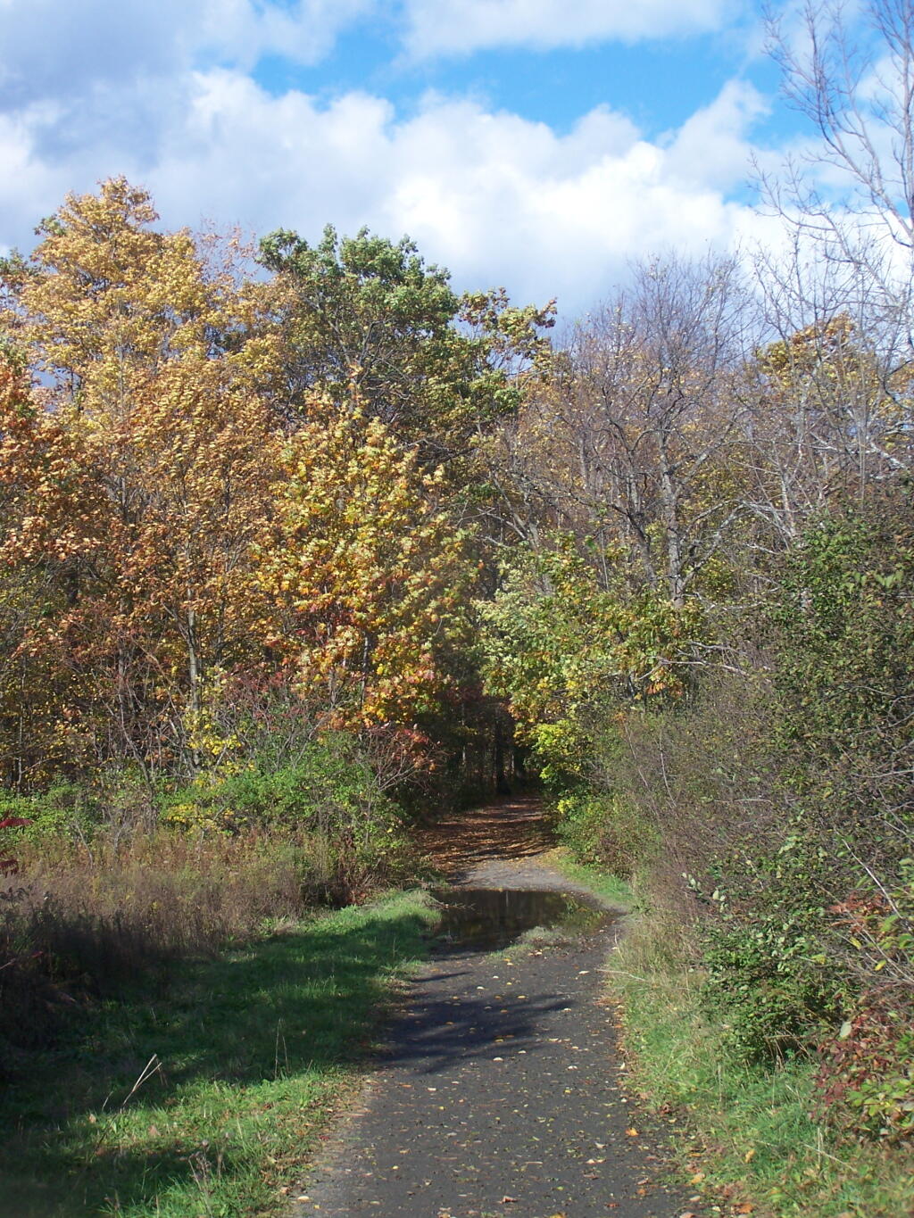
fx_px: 2077
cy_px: 609
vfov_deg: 32.7
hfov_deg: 24.8
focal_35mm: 59
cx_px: 457
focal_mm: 9.8
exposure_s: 1/800
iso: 80
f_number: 3.1
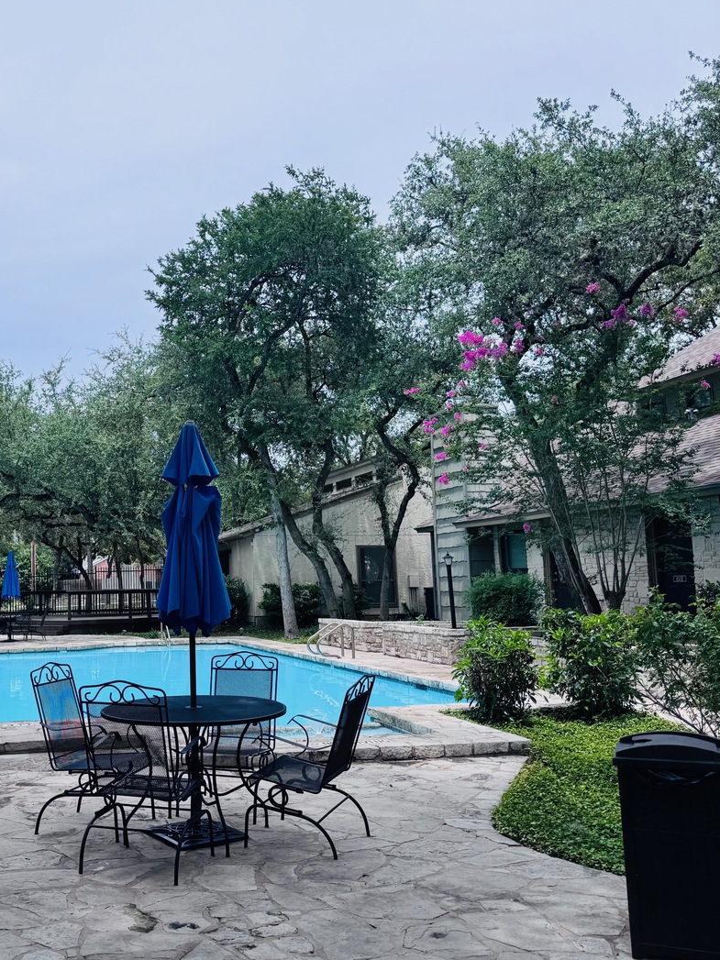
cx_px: 175
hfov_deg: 41.6
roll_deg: +0.9
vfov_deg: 55.4
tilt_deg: +6.1
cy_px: 474
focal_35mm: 33
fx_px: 915
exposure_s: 1/5348
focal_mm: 6.76
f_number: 1.78
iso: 80
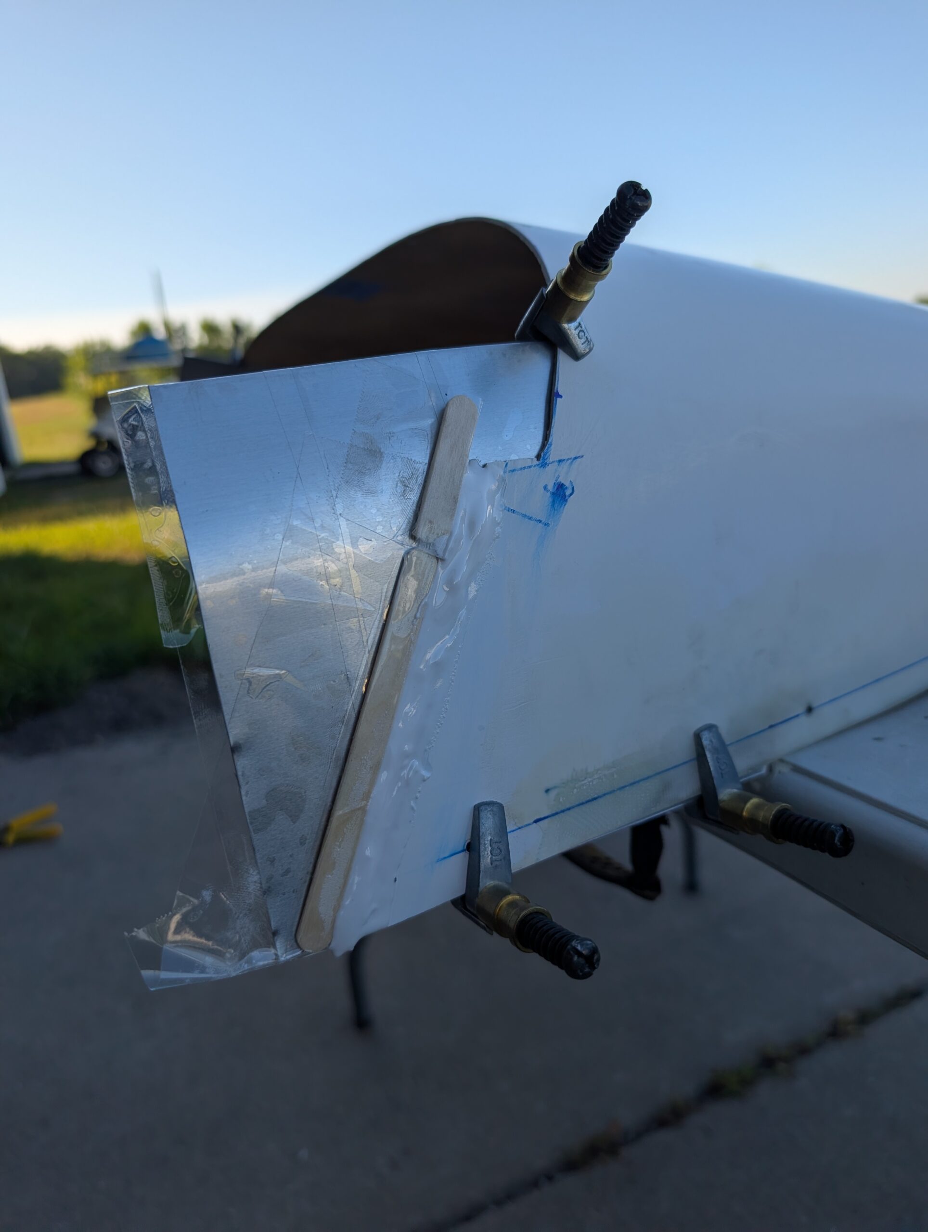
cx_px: 464
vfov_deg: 71.5
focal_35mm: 24
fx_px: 856
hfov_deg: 56.9
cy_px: 616
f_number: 1.68
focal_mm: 6.9
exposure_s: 1/818
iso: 22
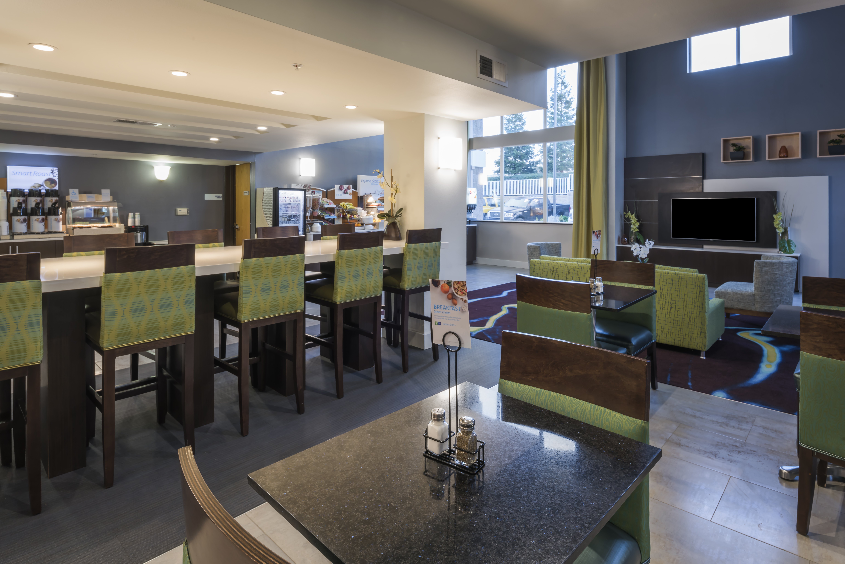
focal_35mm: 19
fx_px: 446
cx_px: 422
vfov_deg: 64.6
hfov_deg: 86.9
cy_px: 282
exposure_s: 3
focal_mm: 19
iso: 100
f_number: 14
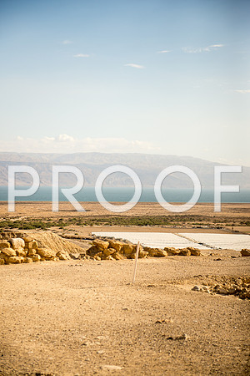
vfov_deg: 28.8
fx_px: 729
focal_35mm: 70
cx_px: 125
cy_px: 188
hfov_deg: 19.5
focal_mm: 70
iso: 200
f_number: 2.8
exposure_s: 1/4000
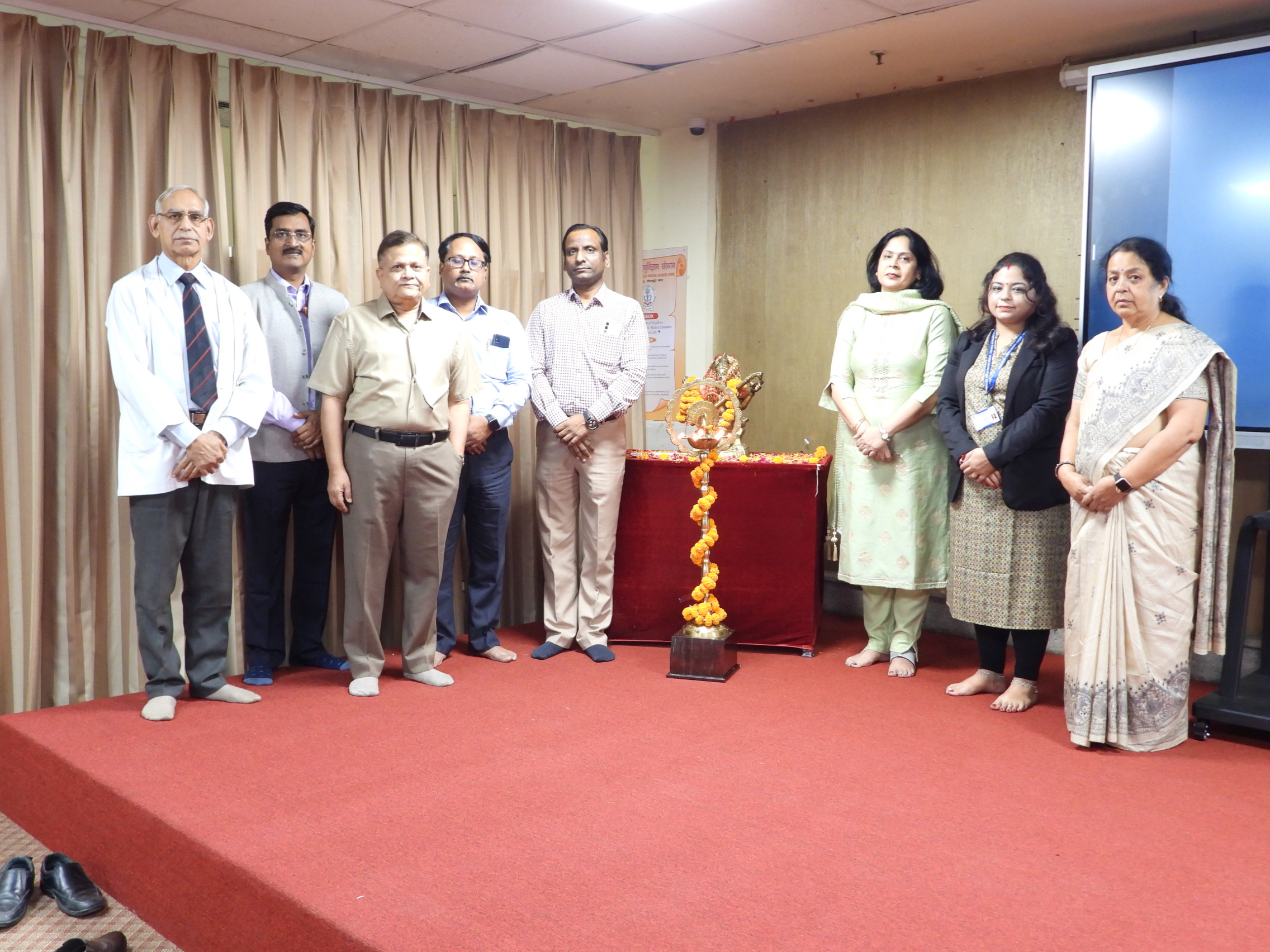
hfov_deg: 56.8
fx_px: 1174
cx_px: 635
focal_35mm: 32
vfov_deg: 44.2
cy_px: 476
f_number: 3.2
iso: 400
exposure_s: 1/10
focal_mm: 5.8
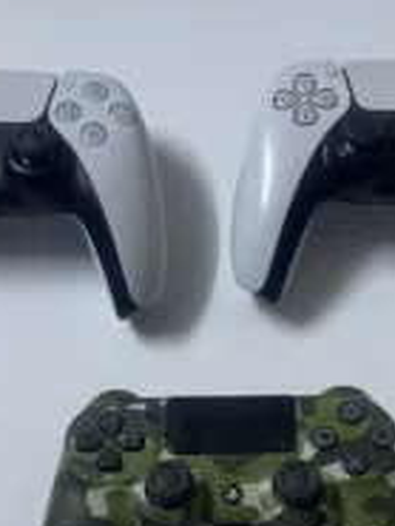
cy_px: 475
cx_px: 207
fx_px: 821
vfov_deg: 33.6
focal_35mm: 54
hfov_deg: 27.1
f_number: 1.6
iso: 80
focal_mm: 5.1
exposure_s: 1/50
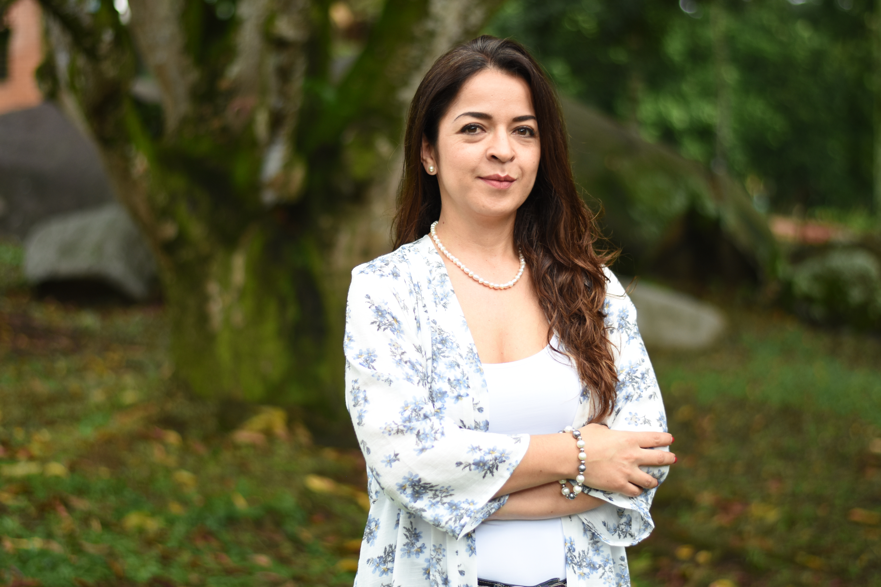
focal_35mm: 75
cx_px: 440
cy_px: 294
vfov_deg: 18.2
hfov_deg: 27.0
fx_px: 1835
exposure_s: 1/800
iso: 320
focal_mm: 50
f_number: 1.8
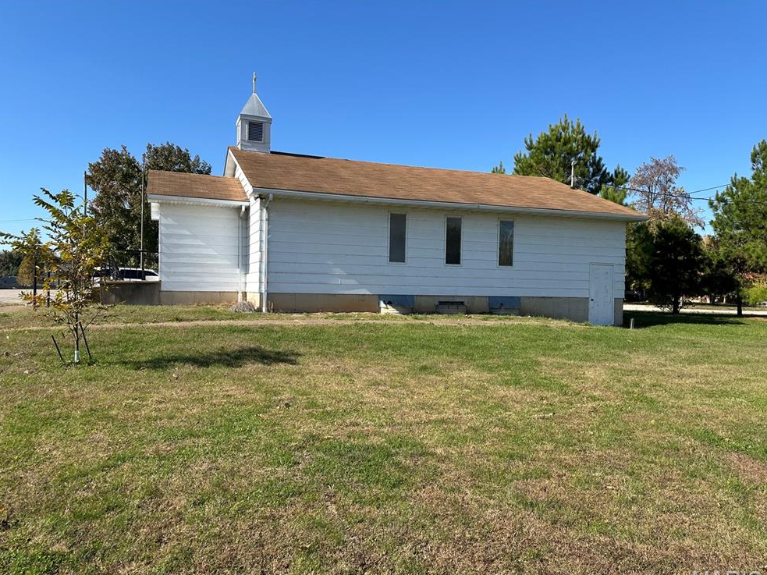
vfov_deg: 54.9
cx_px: 371
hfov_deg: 69.4
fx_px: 554
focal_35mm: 25
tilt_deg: -0.2
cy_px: 296
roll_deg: -0.6
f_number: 1.78
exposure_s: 1/3472
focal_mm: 6.86
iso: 80
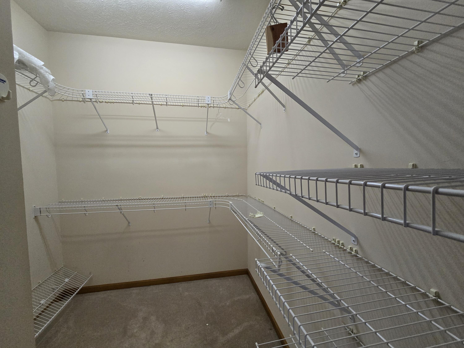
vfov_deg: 89.9
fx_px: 174
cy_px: 174
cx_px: 232
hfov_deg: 106.2
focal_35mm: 13
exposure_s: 1/60
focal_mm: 2.2
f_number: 2.2
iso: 640
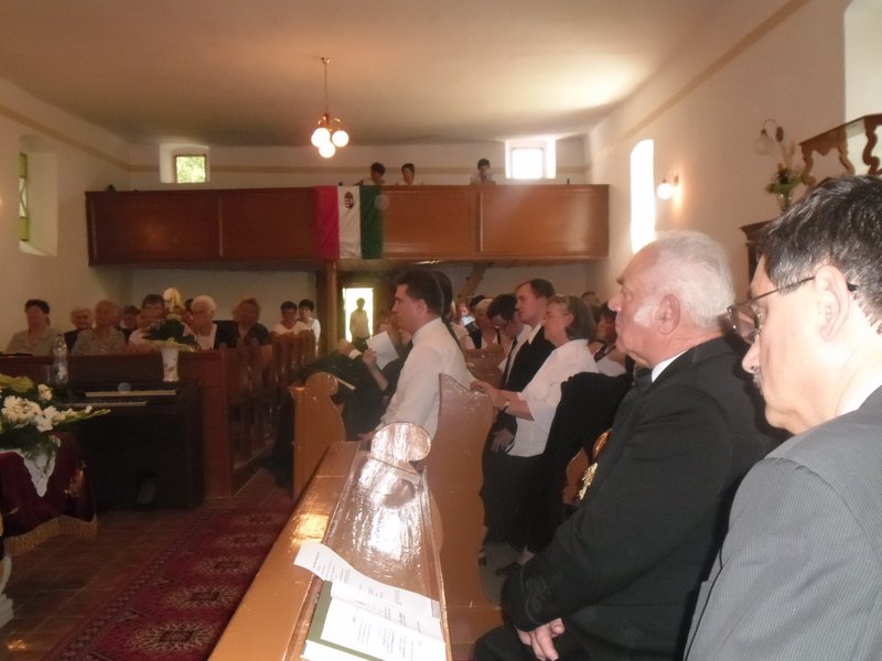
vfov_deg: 38.7
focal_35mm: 37
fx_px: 943
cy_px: 330
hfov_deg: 50.1
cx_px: 441
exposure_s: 1/45
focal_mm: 6.6
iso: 400
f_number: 4
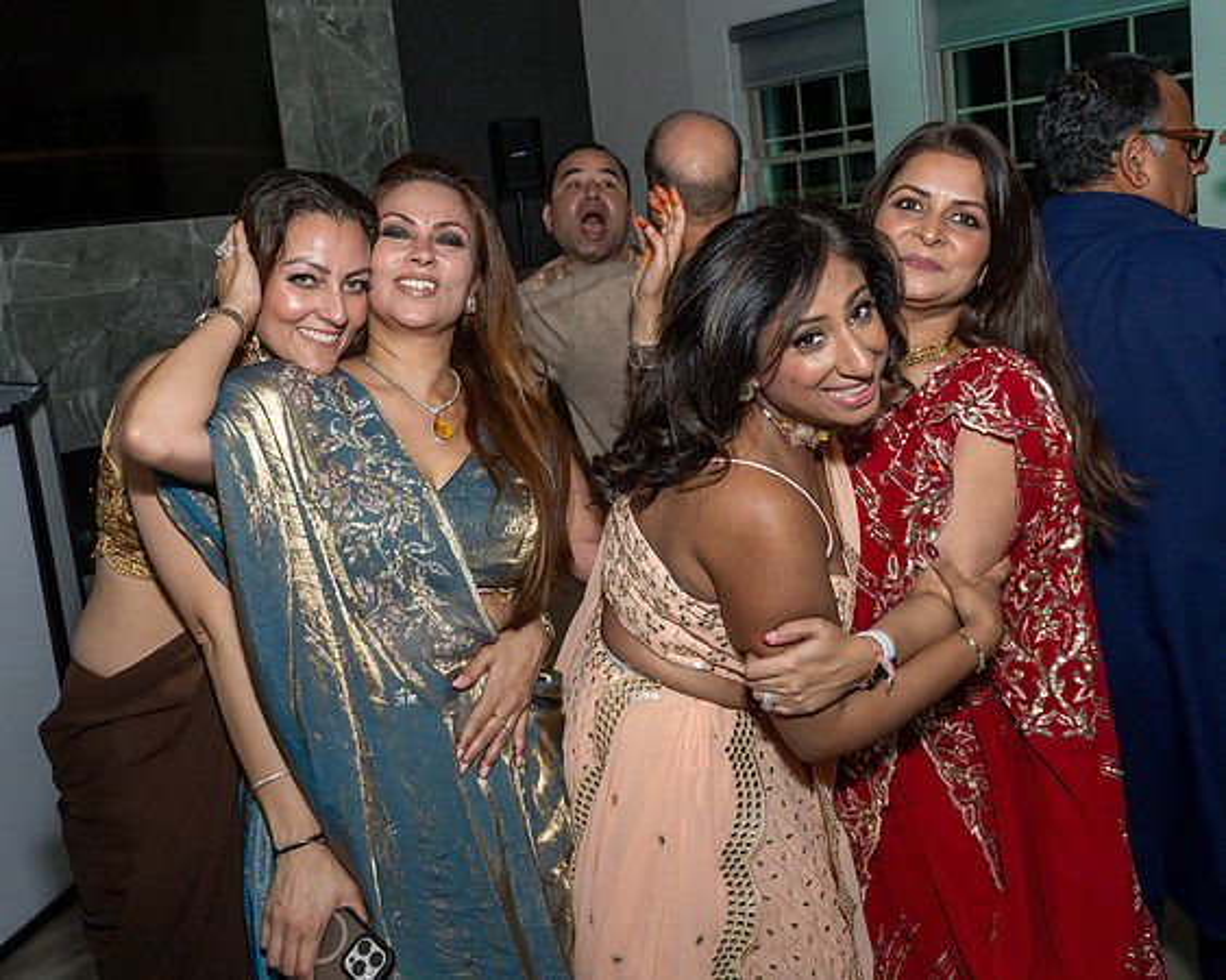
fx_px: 1199
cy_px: 406
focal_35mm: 33
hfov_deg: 54.1
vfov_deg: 44.3
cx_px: 588
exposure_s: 1/250
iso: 800
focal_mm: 17
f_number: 7.1
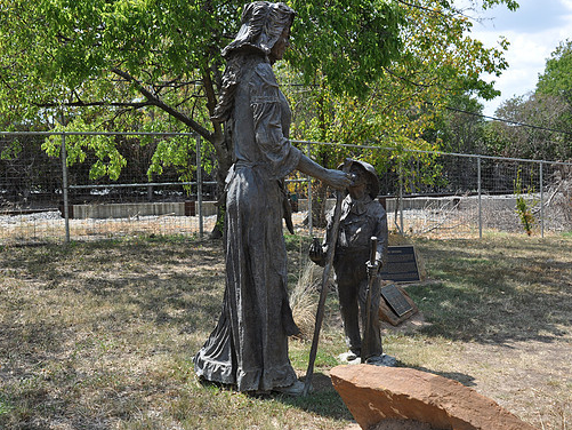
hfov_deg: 46.8
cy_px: 216
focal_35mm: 40
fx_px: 661
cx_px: 288
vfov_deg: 36.0
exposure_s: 1/160
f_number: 6.3
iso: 200
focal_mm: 24
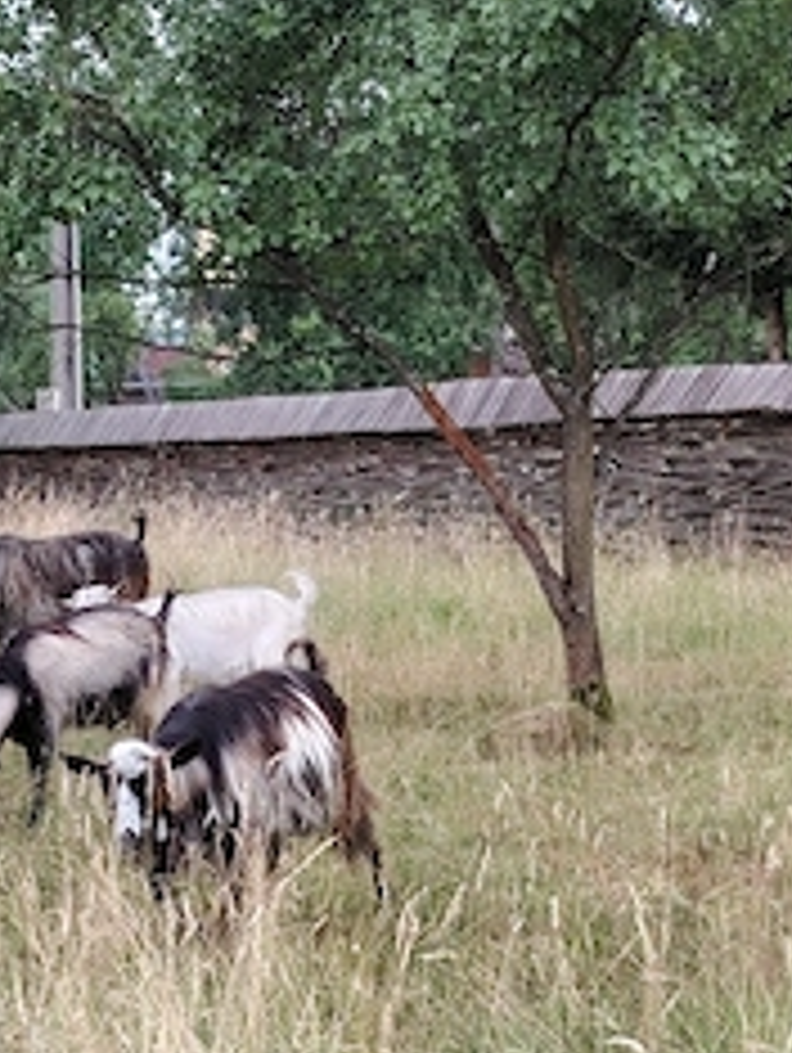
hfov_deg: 18.0
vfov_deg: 23.5
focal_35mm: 82
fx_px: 2497
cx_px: 261
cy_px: 810
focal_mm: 5.25
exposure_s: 1/50
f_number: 1.75
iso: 189
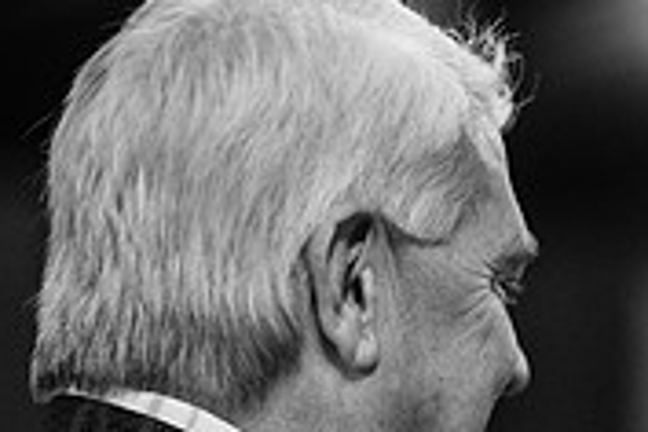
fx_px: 5022
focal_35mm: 279
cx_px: 780
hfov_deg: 7.3
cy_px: 502
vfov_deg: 4.9
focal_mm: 85
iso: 2500
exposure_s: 1/250
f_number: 1.4
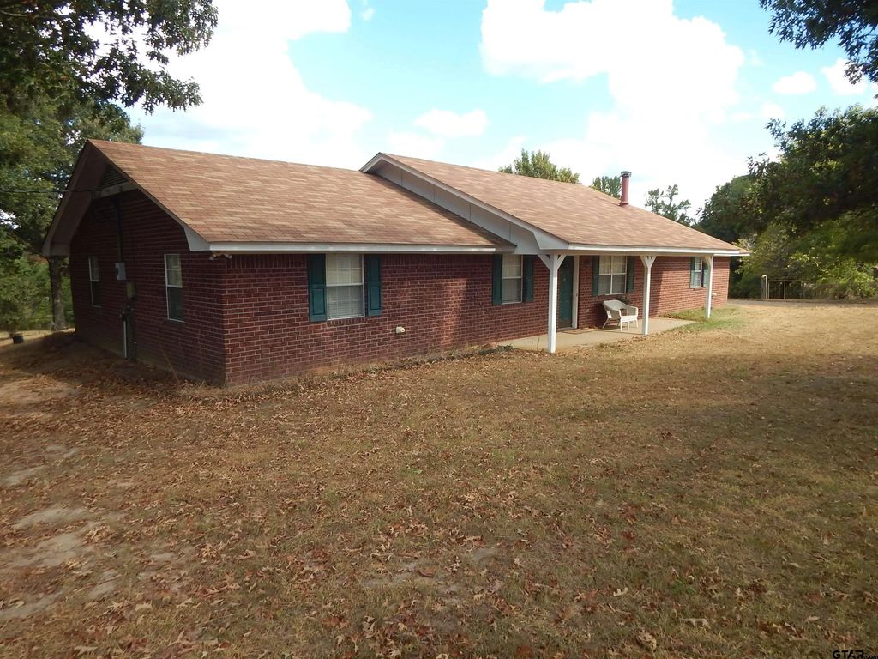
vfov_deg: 61.1
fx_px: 558
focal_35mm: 22
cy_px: 330
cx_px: 439
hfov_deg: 76.4
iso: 125
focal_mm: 4
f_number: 3
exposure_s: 1/500
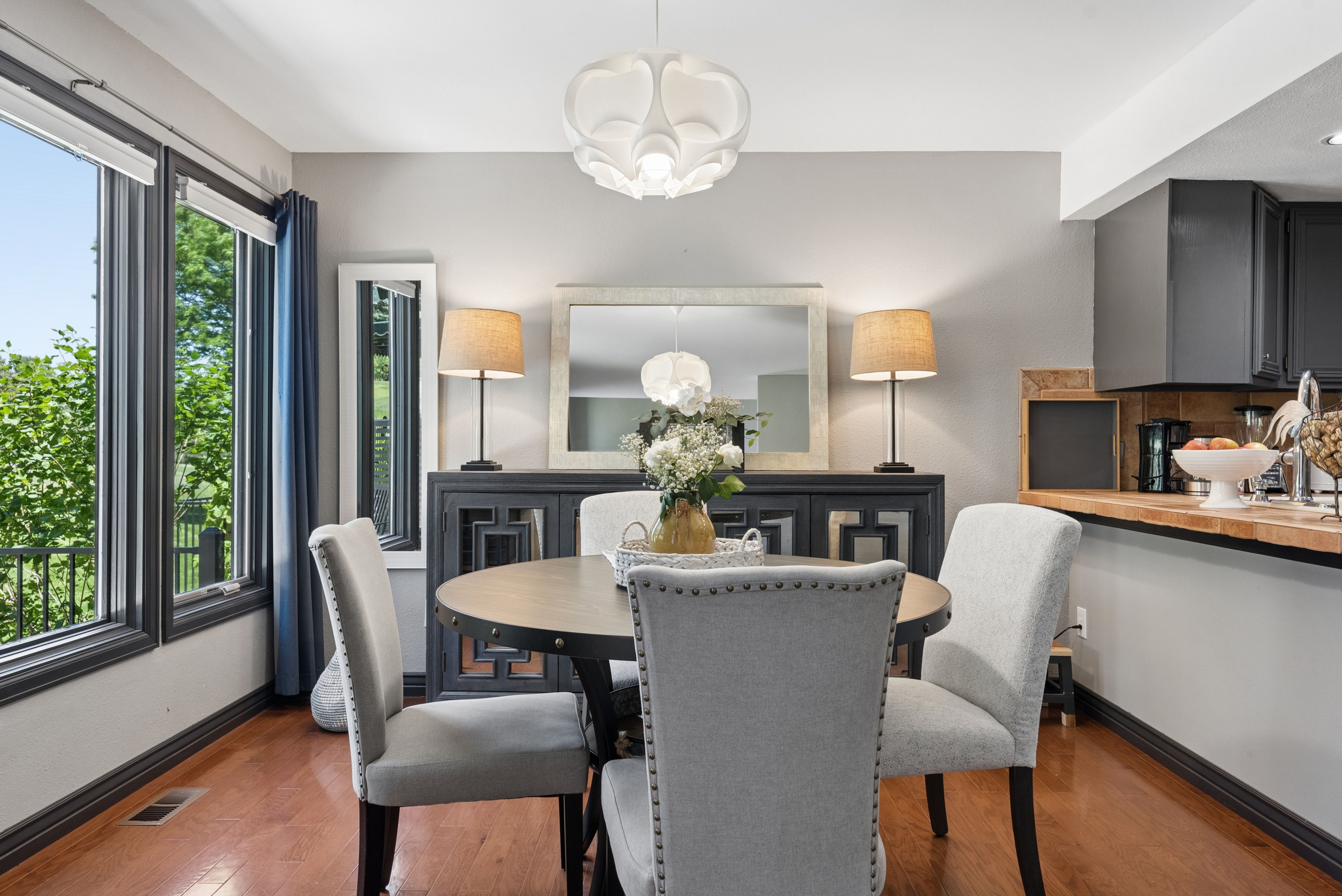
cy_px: 448
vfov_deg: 53.2
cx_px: 671
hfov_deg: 73.7
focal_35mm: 24
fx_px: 895
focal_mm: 24
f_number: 9
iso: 640
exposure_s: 1/40
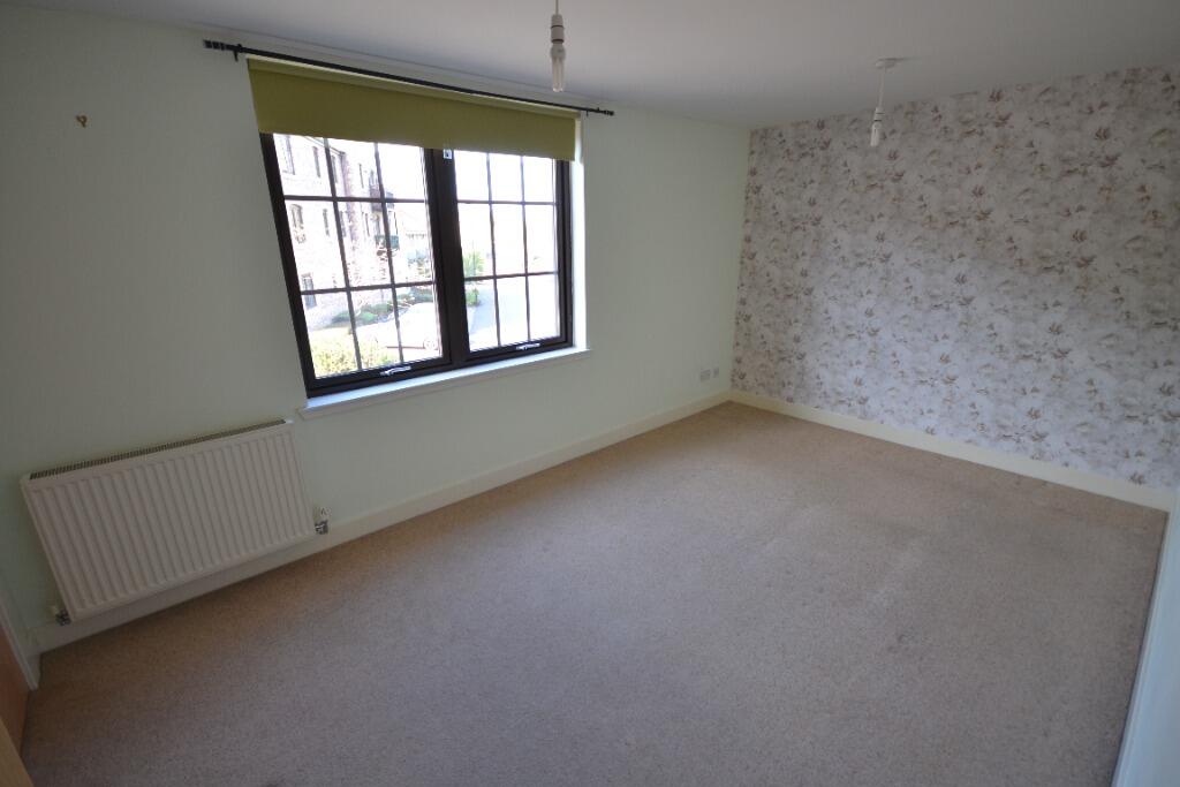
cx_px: 590
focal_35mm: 15
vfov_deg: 77.3
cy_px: 394
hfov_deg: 100.4
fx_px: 492
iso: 400
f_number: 4
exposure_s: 1/60
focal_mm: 10
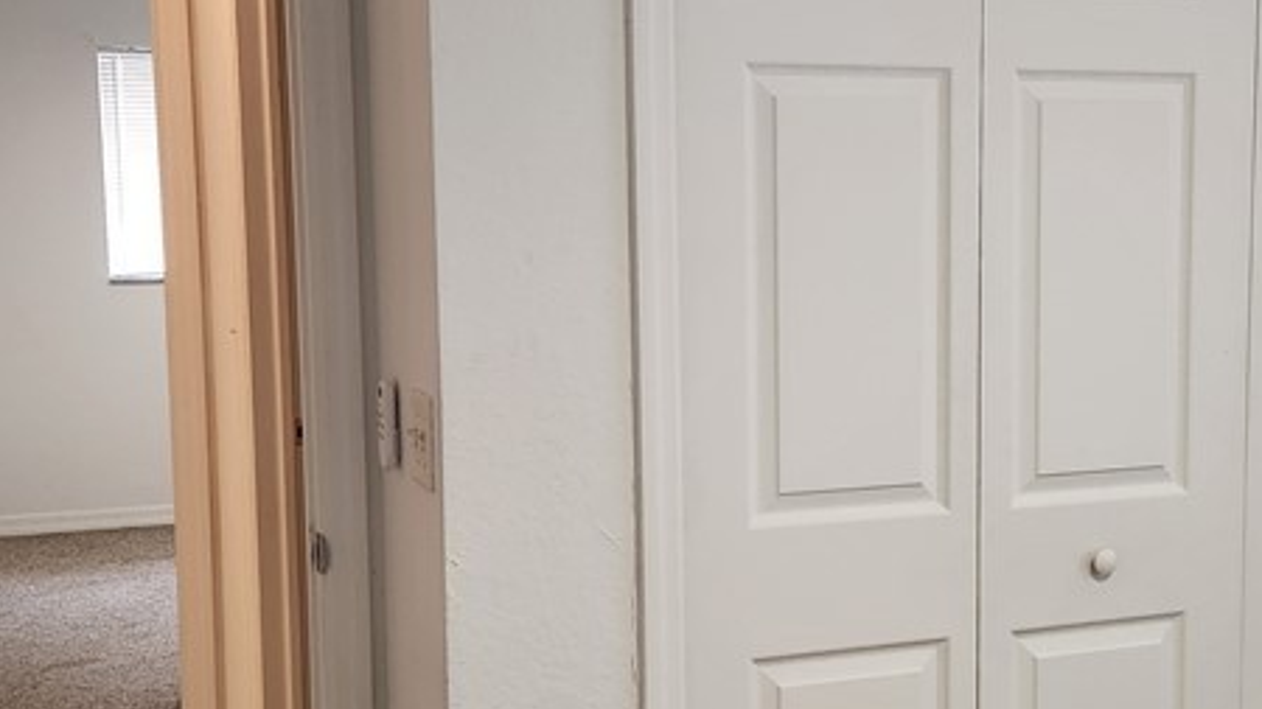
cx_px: 892
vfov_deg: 21.0
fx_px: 1907
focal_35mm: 57
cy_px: 440
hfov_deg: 36.0
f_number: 1.8
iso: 250
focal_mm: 5.4
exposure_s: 1/120
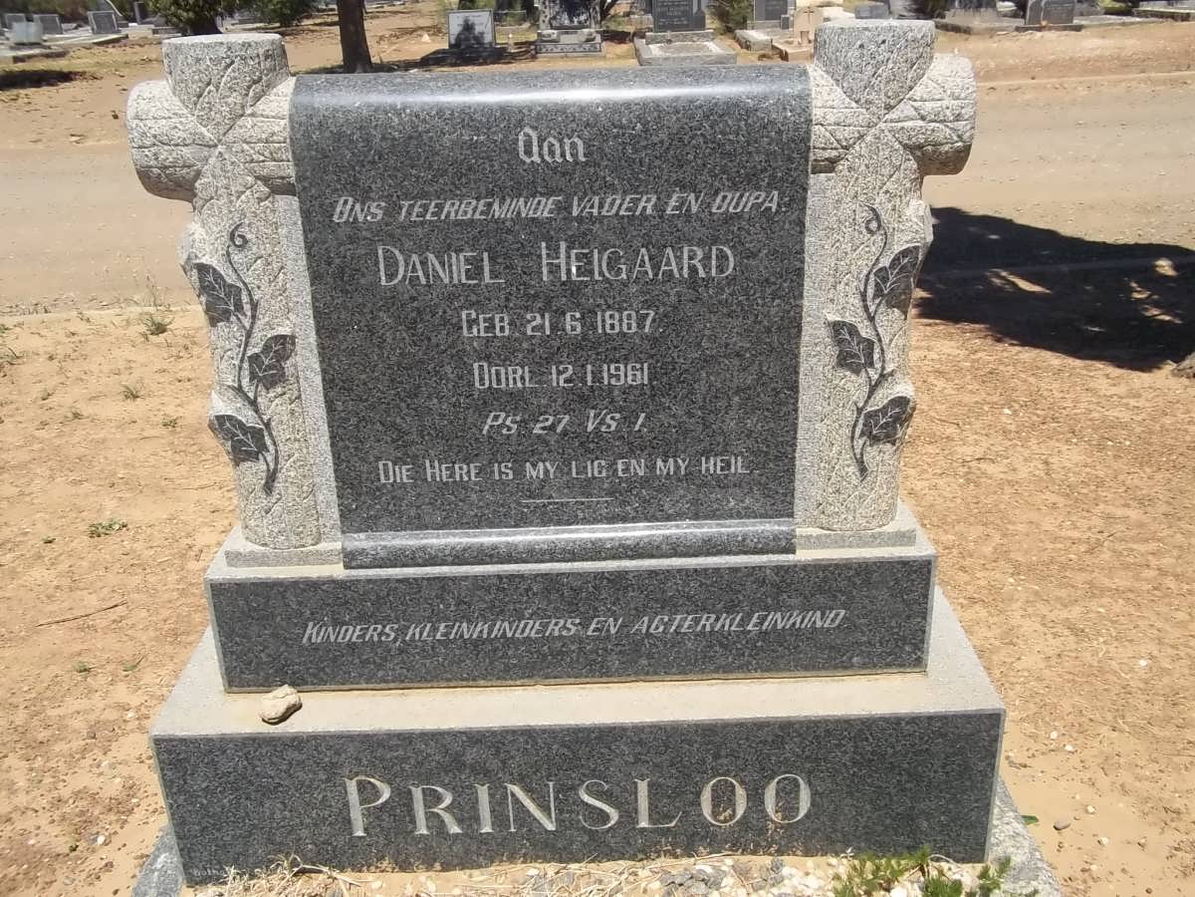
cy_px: 448
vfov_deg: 44.2
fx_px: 1105
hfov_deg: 56.8
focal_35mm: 32
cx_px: 598
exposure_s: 1/500
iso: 80
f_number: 5.5
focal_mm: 5.7
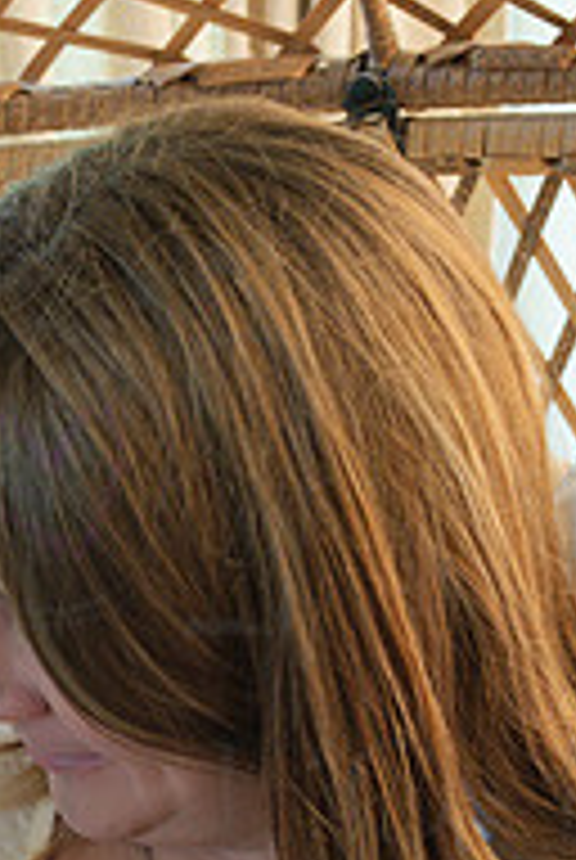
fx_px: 2176
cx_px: 61
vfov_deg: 21.0
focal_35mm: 91
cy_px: 1000
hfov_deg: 14.9
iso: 1600
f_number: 4
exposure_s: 1/320
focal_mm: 30
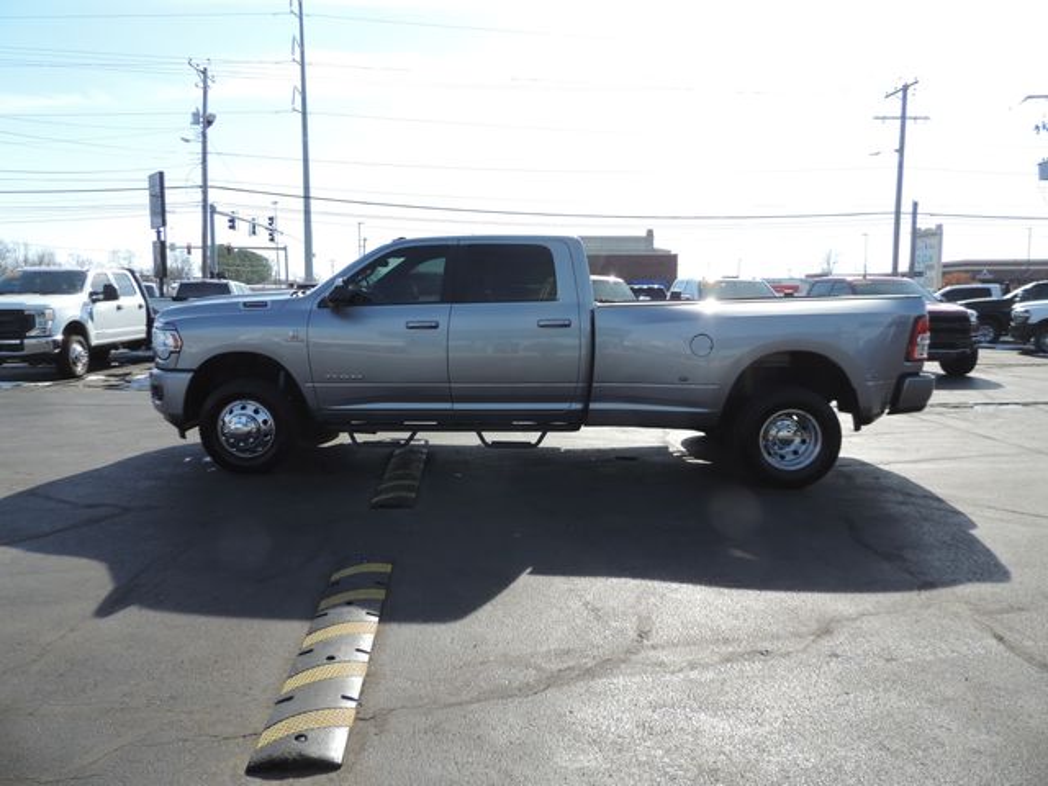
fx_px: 727
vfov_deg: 56.8
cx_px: 524
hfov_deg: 71.6
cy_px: 393
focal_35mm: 24
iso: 80
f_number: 3
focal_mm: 4.3
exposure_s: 1/800
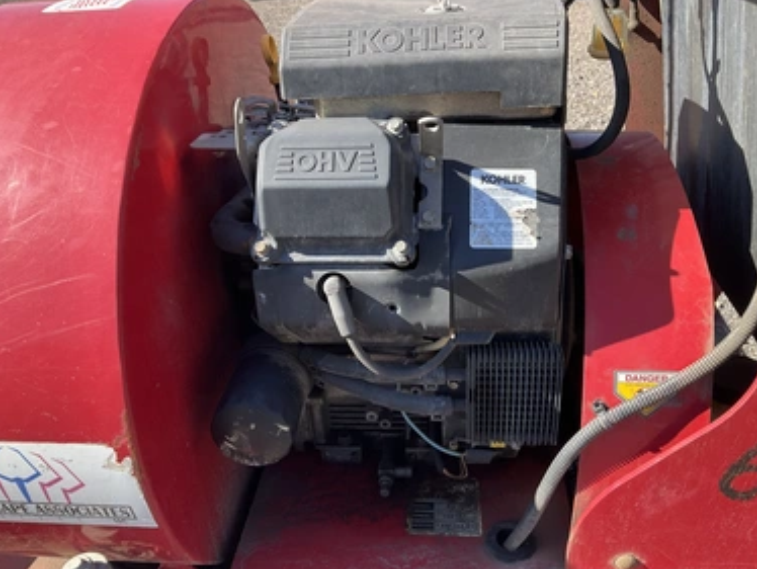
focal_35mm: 31
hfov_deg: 58.3
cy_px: 281
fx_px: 678
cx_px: 378
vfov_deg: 45.5
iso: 25
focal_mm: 3
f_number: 1.8
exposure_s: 1/333
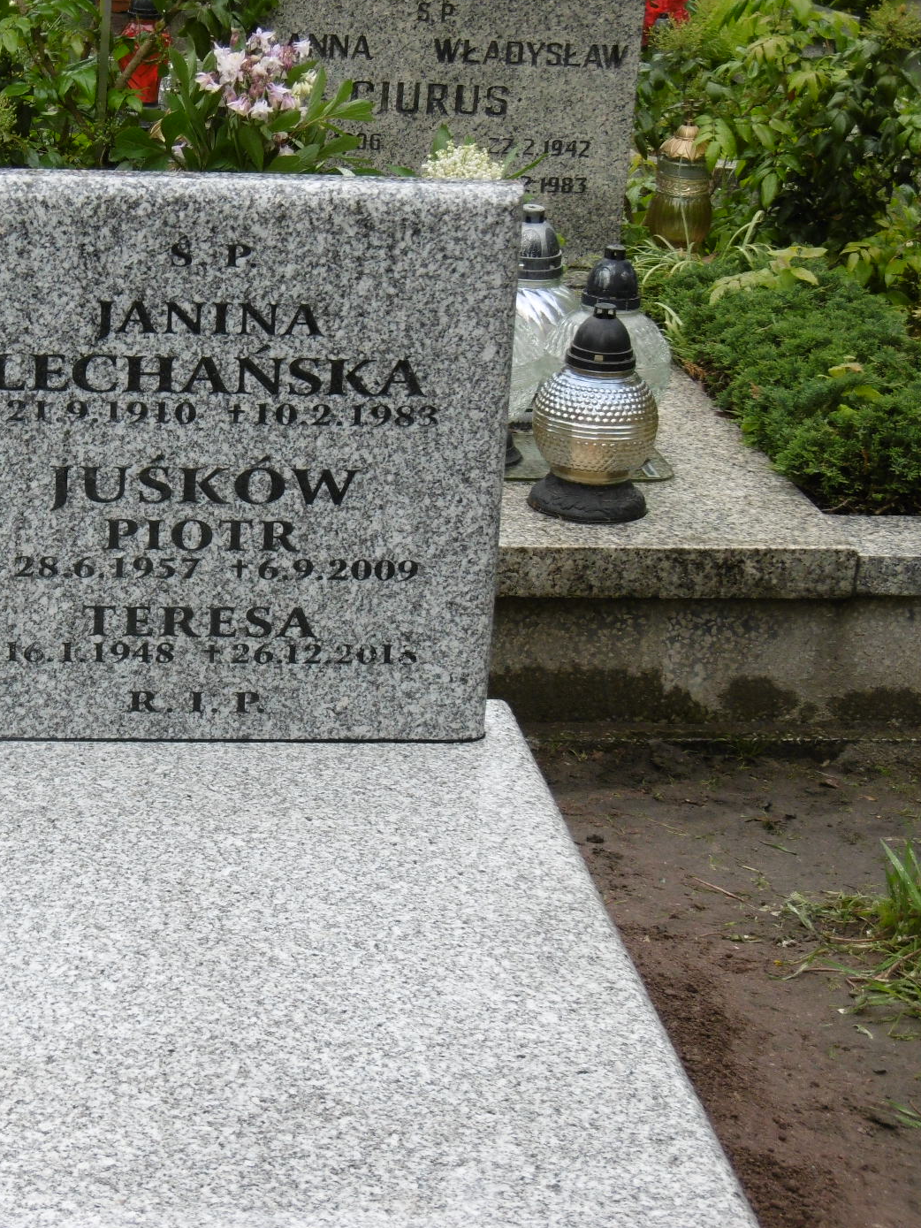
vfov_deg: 22.5
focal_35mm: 87
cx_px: 179
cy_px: 553
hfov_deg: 16.8
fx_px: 3086
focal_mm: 10.5
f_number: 4.2
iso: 100
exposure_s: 1/250
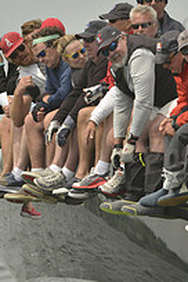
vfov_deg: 2.0
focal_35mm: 1025
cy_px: 231
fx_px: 8029
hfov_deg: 1.3
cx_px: 70
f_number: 8
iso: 280
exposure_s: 1/1000
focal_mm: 360
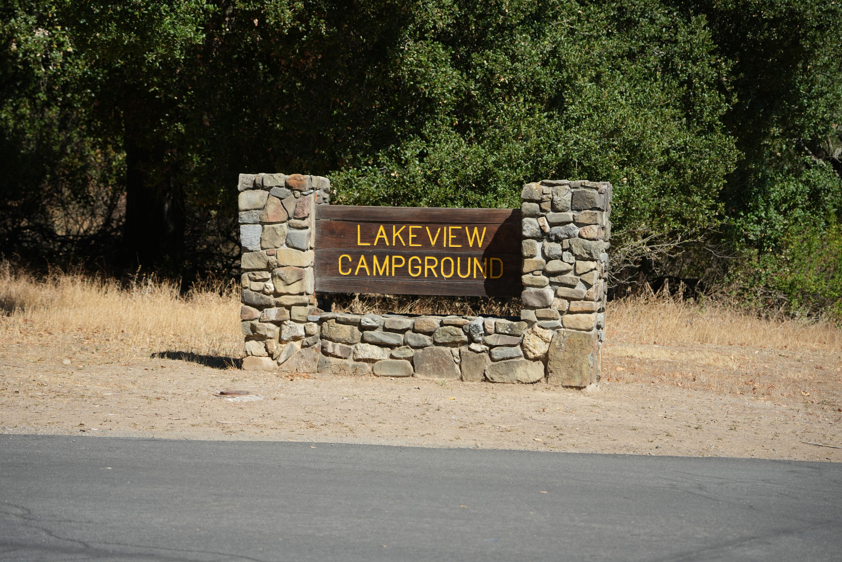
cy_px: 281
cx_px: 421
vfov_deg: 12.7
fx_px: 2526
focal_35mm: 108
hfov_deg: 18.9
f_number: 5.6
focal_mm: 108
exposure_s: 1/800
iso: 250
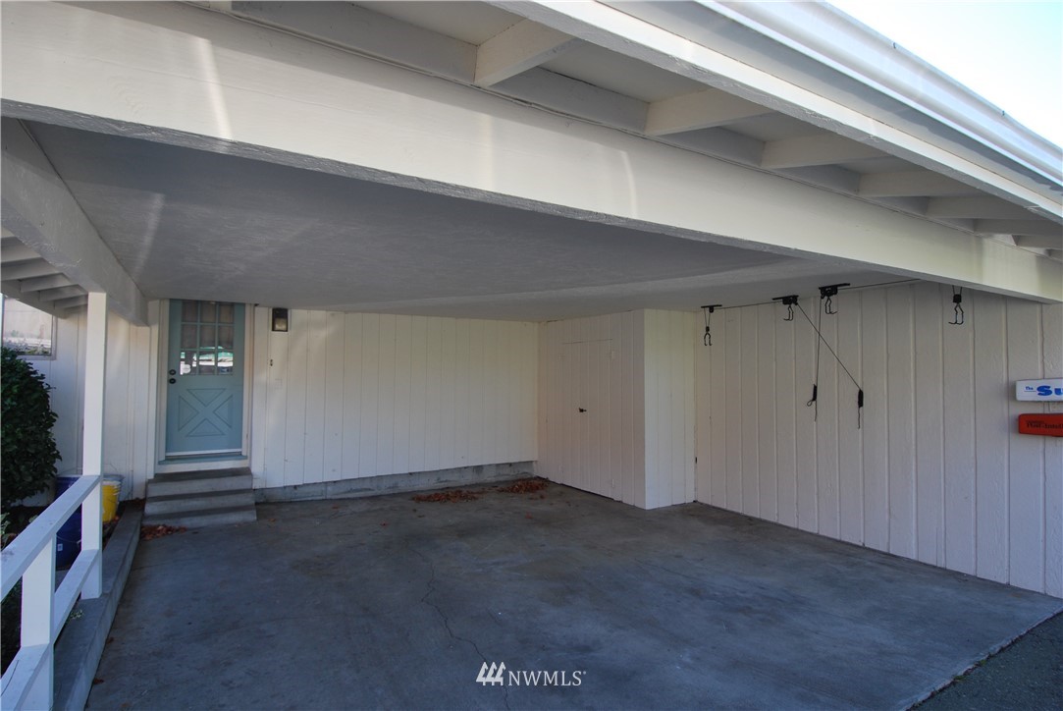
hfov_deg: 90.0
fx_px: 532
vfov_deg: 67.5
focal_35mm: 18
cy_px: 356
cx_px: 532
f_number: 5.6
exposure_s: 1/125
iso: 200
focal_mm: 12
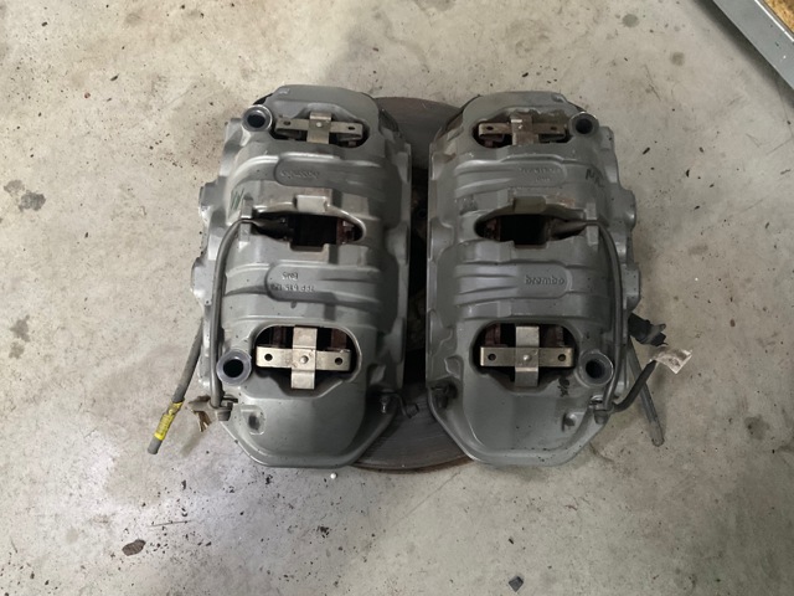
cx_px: 397
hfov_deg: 61.7
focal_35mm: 29
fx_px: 665
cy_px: 298
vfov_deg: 48.2
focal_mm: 3
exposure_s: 1/25
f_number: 1.8
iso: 400
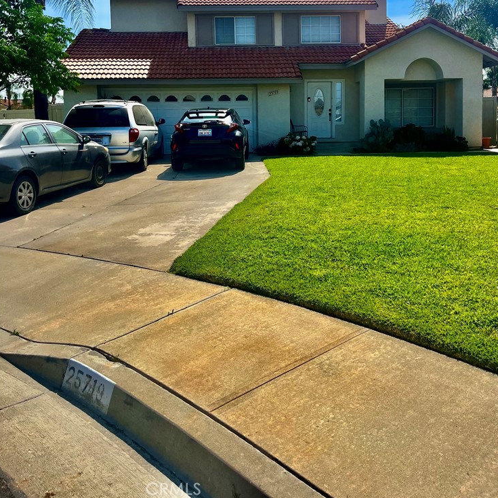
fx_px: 521
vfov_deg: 49.9
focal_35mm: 32
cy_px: 152
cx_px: 256
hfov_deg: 51.1
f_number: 1.6
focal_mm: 5.1
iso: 50
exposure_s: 1/6173
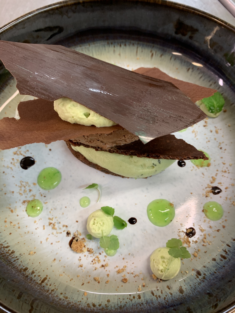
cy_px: 156
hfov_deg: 53.1
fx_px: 235
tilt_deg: -63.2
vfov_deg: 67.3
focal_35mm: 26
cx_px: 118
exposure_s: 1/50
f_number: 1.8
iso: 64
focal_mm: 4.25
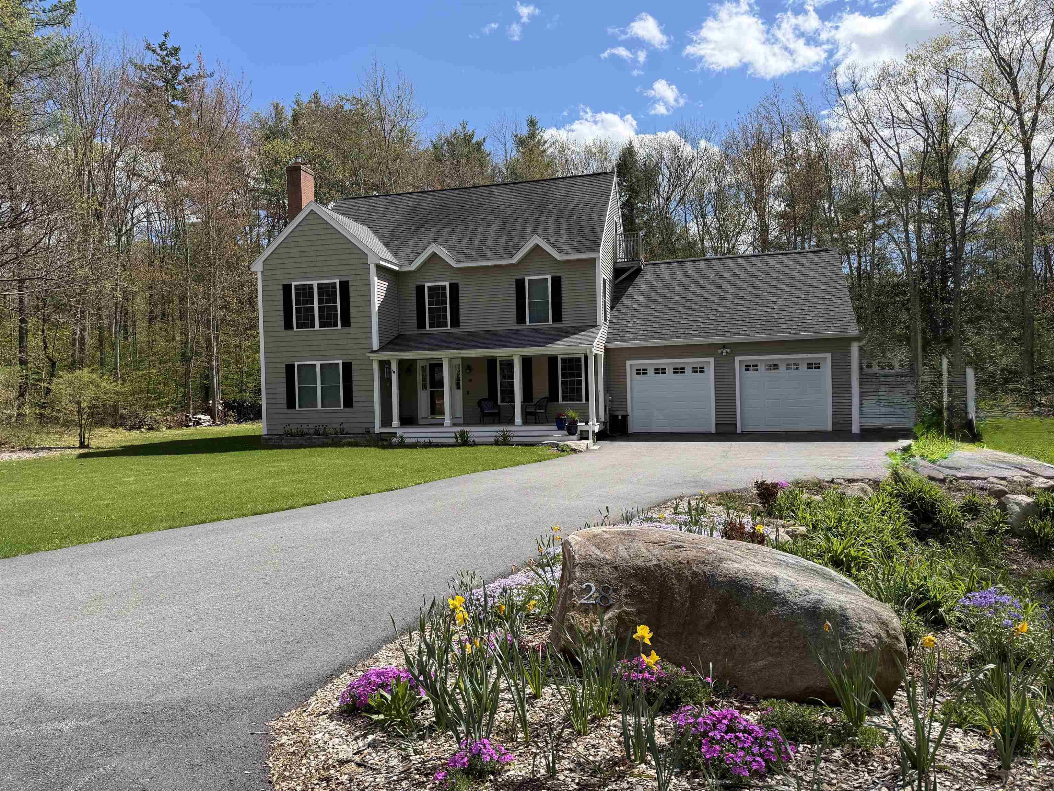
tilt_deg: -1.3
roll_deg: +1.9
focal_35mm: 24
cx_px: 527
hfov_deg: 71.6
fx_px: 731
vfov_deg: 56.8
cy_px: 396
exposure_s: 1/4405
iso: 100
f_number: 1.78
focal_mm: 6.76
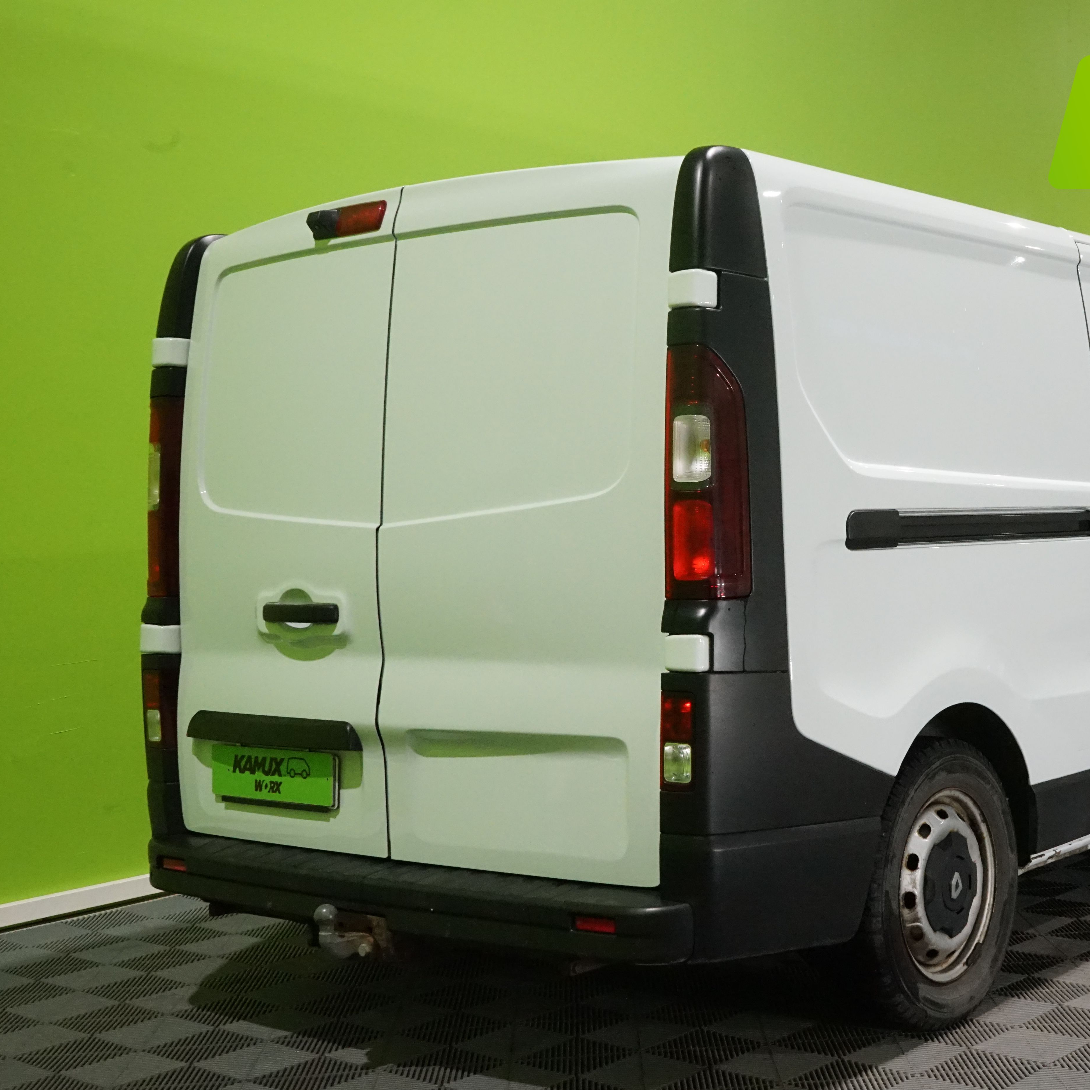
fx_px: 1710
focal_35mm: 48
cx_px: 793
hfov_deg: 34.7
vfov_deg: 35.3
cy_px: 577
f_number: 14
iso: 6400
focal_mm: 35
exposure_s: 1/60
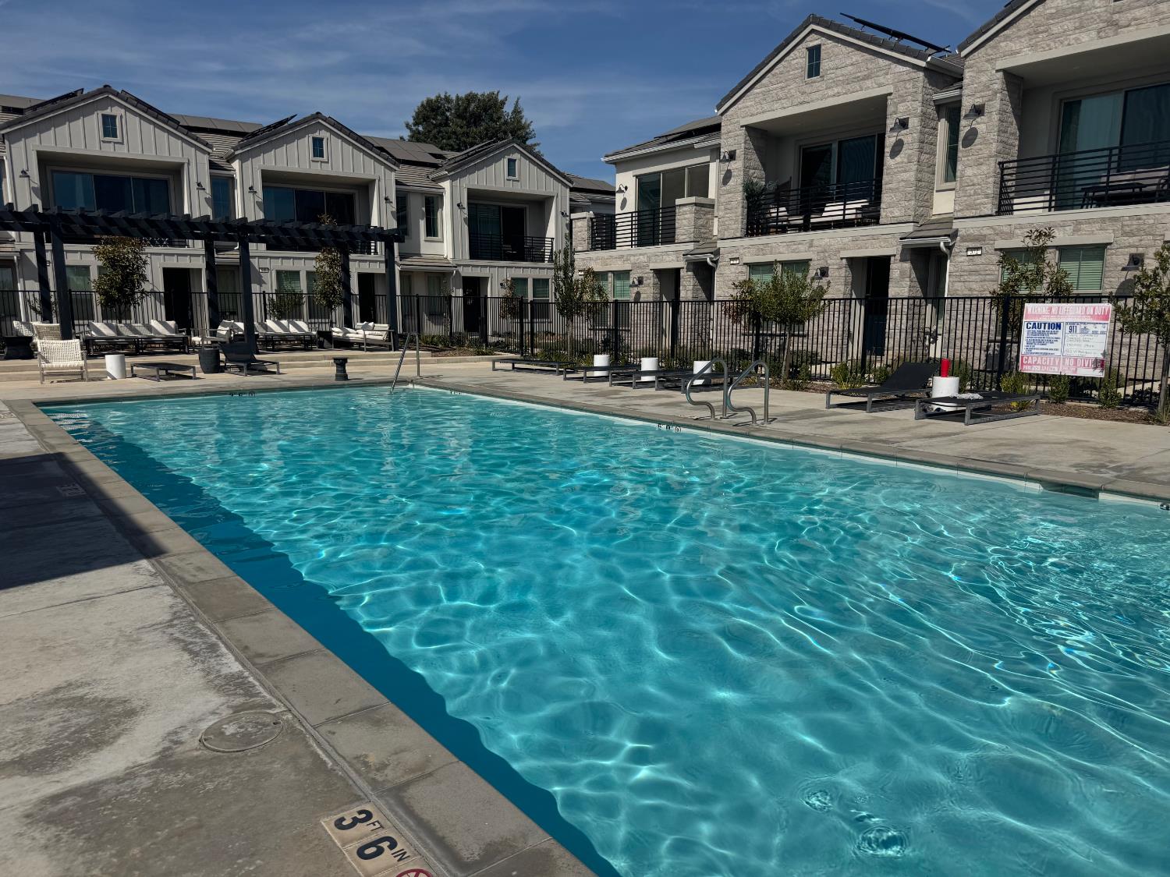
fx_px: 811
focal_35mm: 24
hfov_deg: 71.6
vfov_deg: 56.8
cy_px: 438
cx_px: 585
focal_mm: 6.76
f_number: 1.78
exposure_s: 1/9009
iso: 80
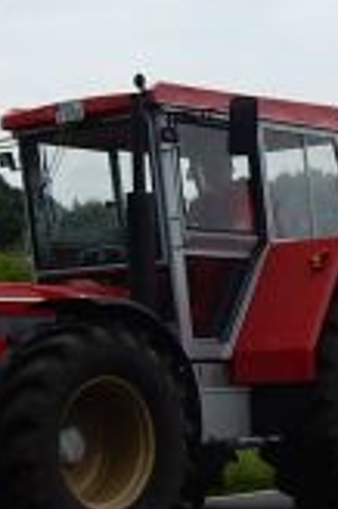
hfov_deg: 10.6
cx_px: 403
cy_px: 289
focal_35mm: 127
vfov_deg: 16.1
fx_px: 1792
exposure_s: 1/1000
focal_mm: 4.5
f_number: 3.7
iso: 125
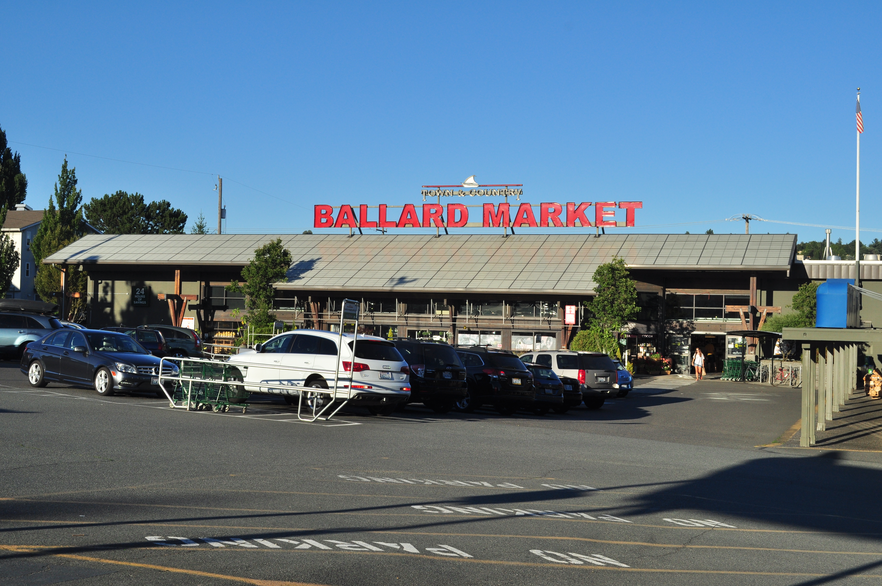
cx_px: 441
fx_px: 1175
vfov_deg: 28.0
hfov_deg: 41.2
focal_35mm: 48
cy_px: 293
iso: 200
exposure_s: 1/400
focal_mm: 32
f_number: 10
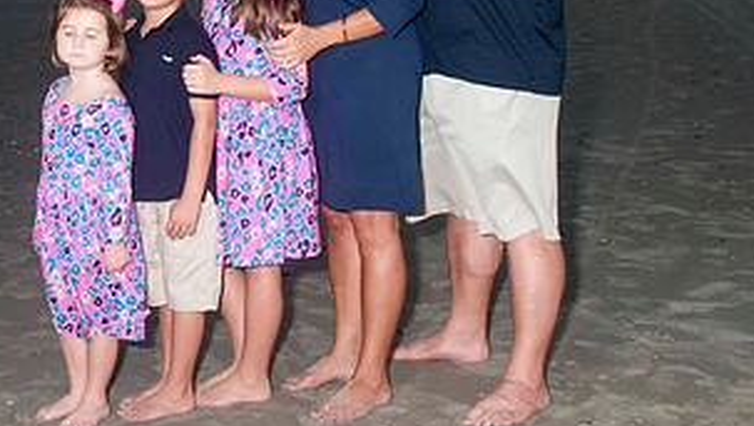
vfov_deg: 16.5
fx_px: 1441
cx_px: 182
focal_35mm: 72
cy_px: 21
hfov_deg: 28.9
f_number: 8
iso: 200
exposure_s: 1/160
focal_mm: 24
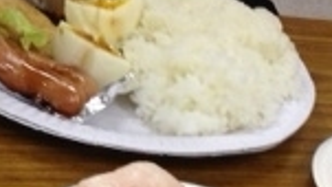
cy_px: 253
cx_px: -2
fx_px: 1426
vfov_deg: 7.4
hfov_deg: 13.1
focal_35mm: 162
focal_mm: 4.28
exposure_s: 1/30
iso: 50
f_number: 2.4
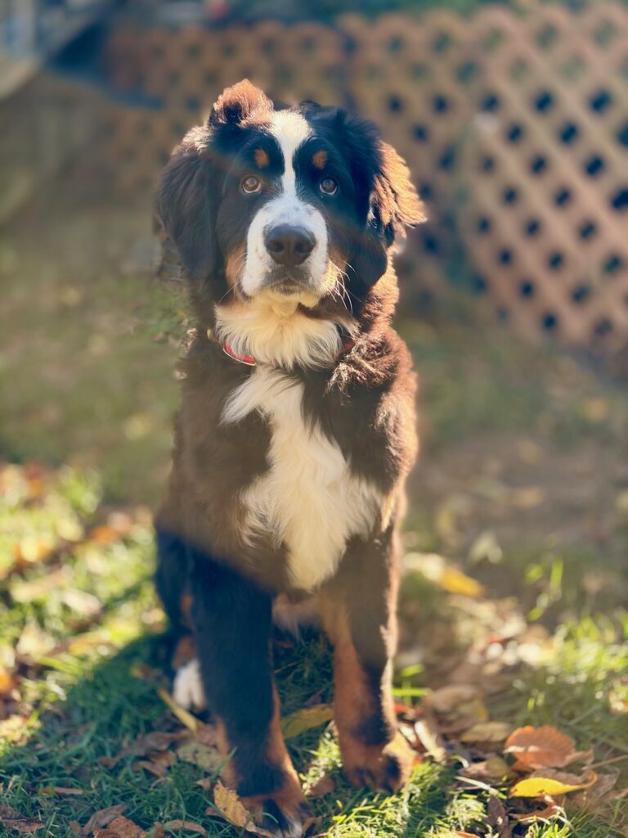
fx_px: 1258
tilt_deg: -13.0
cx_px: 314
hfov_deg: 28.0
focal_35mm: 52
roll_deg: -1.3
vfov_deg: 36.8
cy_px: 419
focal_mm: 5.96
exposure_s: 1/419
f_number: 1.6
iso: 50
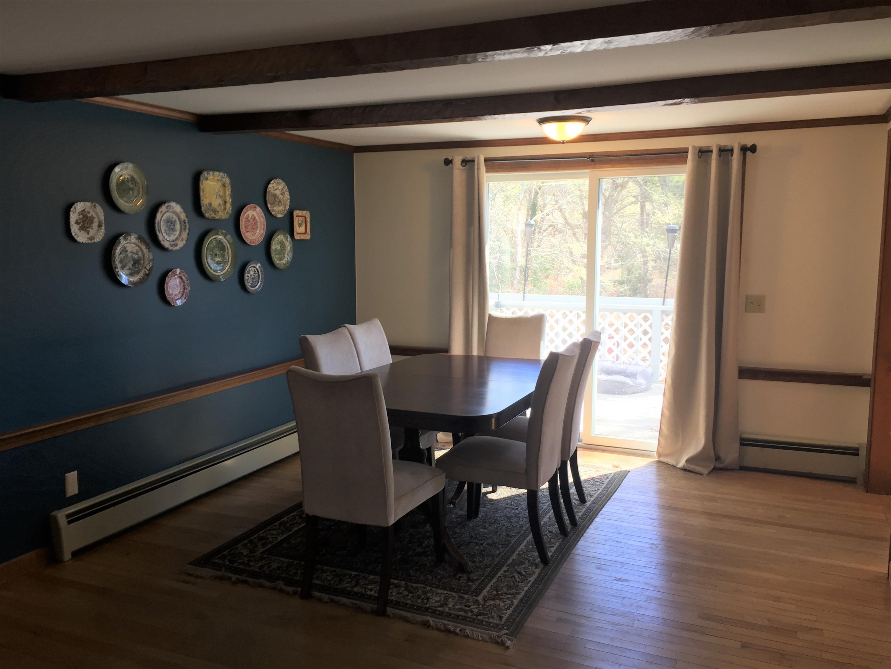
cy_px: 334
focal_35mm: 29
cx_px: 446
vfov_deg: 48.2
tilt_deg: -9.2
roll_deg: -0.4
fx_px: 746
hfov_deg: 61.7
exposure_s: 1/60
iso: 32
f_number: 2.2
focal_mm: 4.15
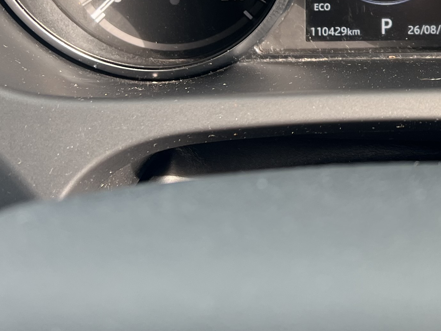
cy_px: -32
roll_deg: -0.1
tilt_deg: -20.6
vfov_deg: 18.7
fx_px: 968
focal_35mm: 76
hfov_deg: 24.8
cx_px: 404
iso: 40
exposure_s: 1/185
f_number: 1.5
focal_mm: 5.7
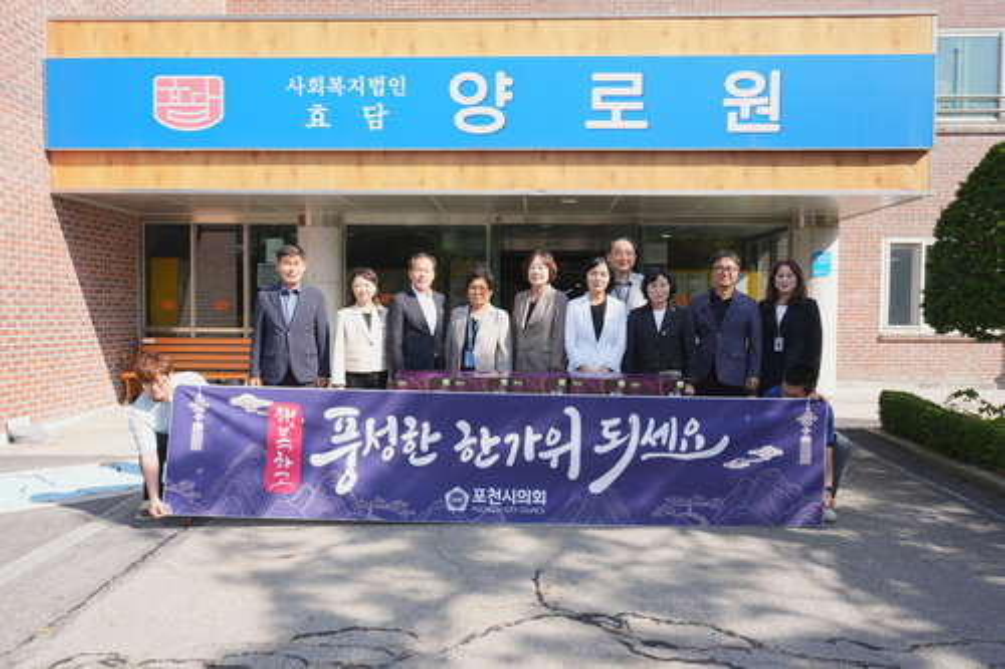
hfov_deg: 65.5
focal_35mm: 28
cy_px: 334
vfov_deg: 46.4
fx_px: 781
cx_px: 502
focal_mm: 28
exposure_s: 1/320
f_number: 7.1
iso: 320
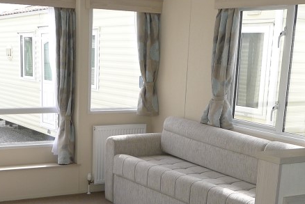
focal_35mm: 63
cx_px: 127
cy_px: 216
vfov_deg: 20.7
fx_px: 534
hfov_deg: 31.8
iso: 100
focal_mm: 5.1
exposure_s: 1/320
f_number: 2.8
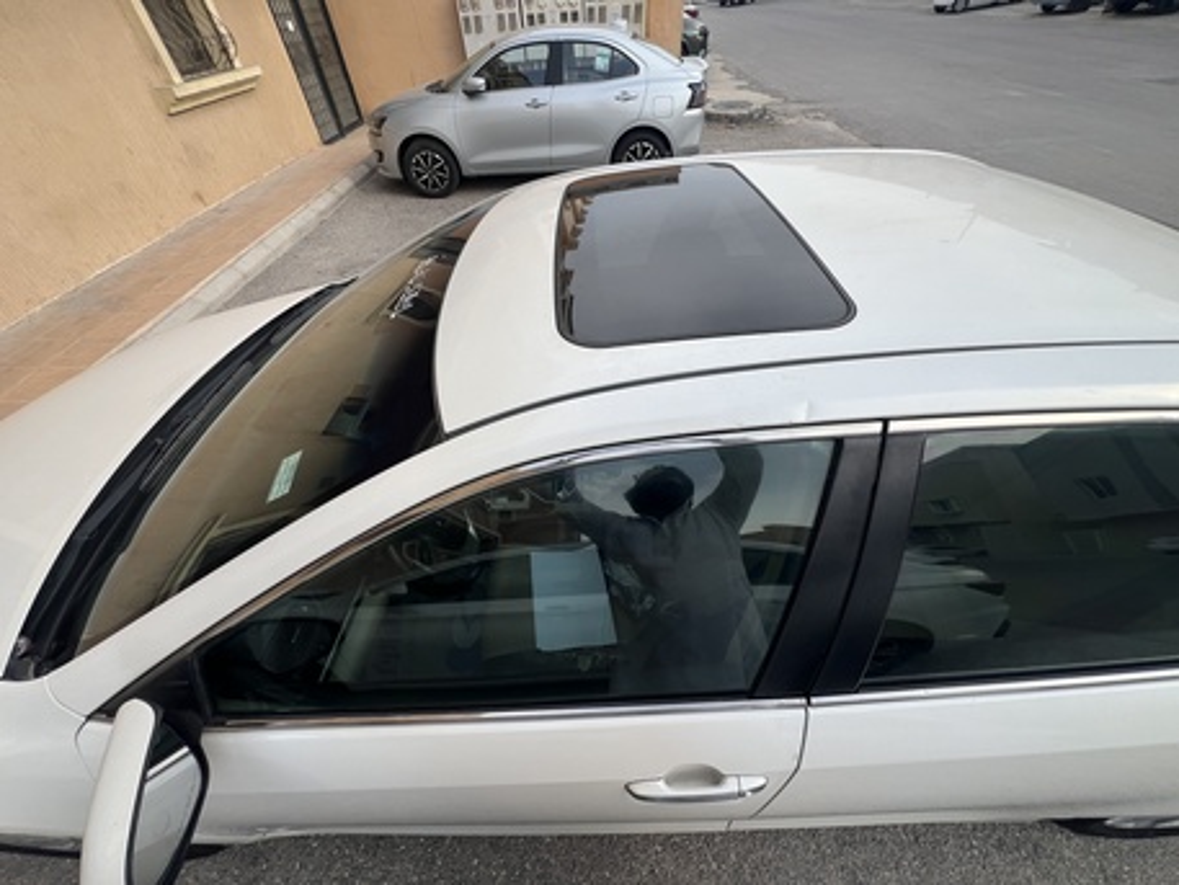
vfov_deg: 89.9
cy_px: 442
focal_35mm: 13
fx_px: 443
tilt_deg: -46.3
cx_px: 590
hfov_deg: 106.2
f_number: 1.8
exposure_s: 1/677
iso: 32
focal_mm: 1.57
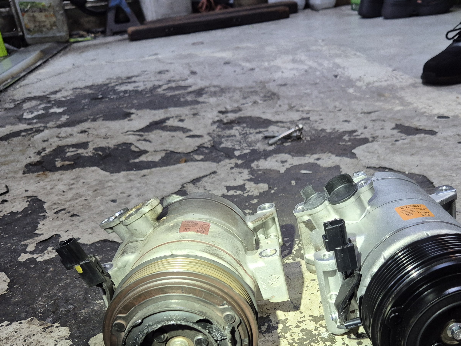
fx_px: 506
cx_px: 267
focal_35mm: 38
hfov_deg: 48.8
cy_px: 252
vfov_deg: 37.0
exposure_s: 1/100
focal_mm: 5.4
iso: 400
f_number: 1.8
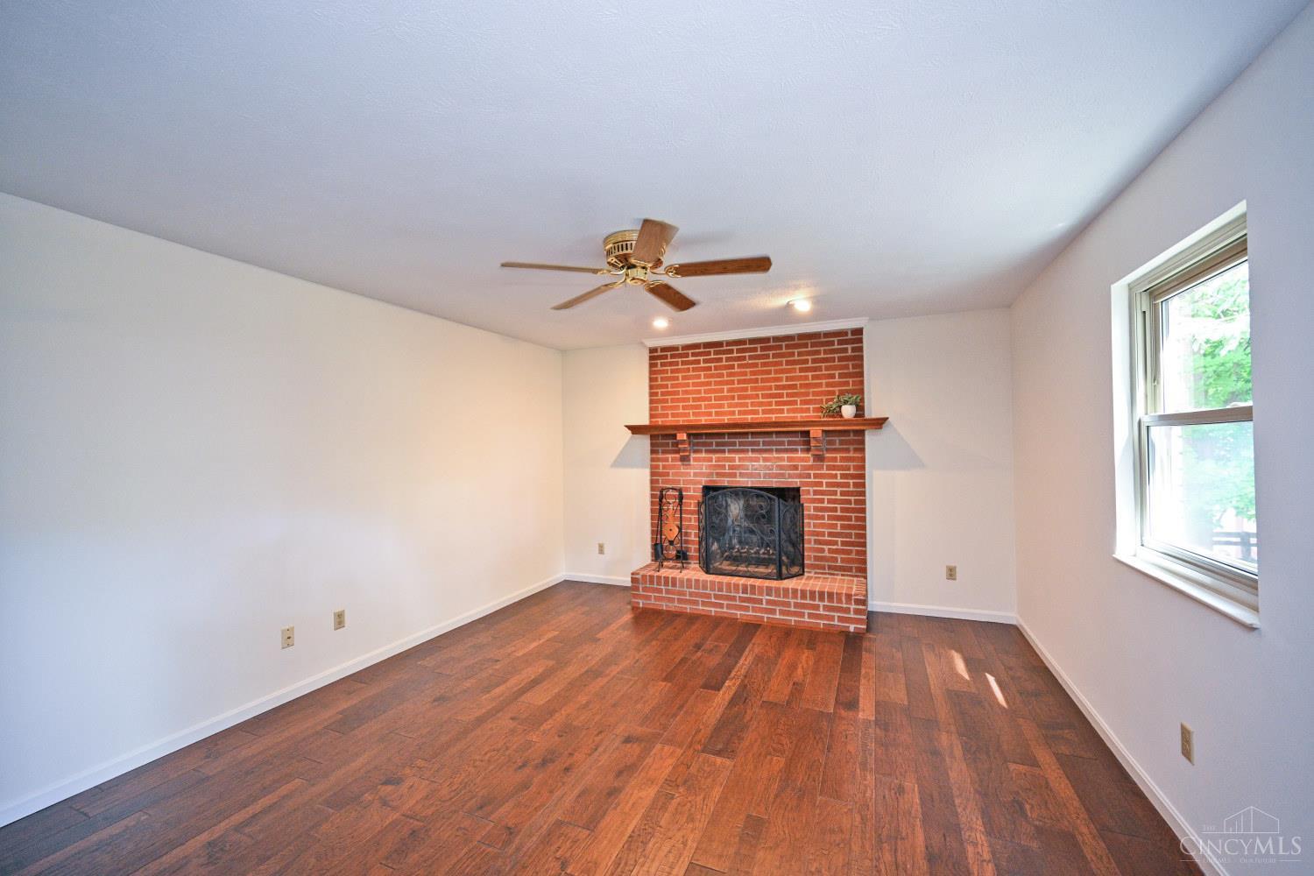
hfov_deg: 104.3
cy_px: 438
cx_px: 657
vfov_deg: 81.2
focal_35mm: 14
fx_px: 511
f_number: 4
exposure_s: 1/60
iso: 1800
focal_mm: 14
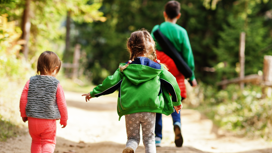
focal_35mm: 111
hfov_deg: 19.3
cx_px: 131
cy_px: 82
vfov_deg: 10.9
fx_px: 801
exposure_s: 1/800
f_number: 2.5
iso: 200
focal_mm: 85
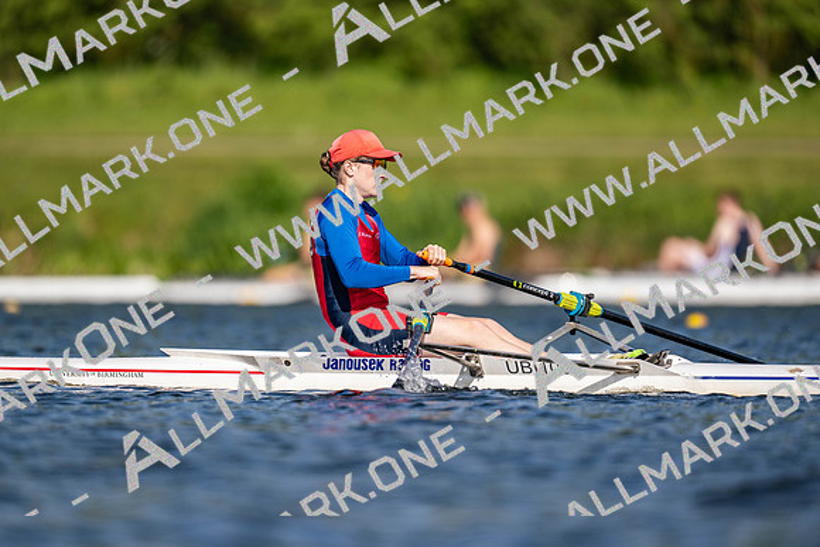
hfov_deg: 3.4
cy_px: 274
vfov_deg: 2.3
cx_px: 410
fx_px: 13669
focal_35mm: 600
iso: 180
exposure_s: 1/2500
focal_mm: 600
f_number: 4
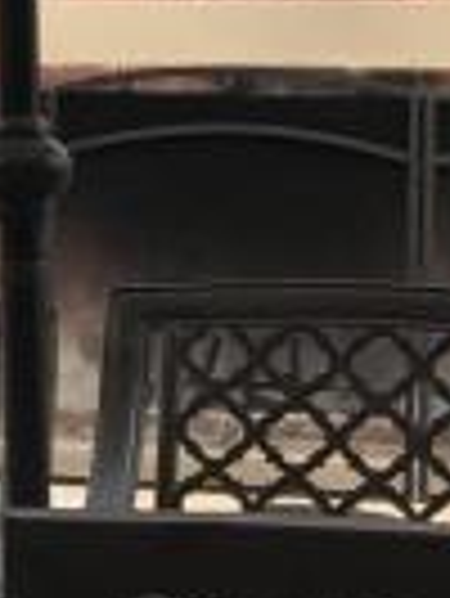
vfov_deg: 12.1
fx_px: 2803
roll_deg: -1.3
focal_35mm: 162
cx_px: -580
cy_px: 121
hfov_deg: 8.5
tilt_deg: +1.2
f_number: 1.8
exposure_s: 1/634
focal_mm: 3.99
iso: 20
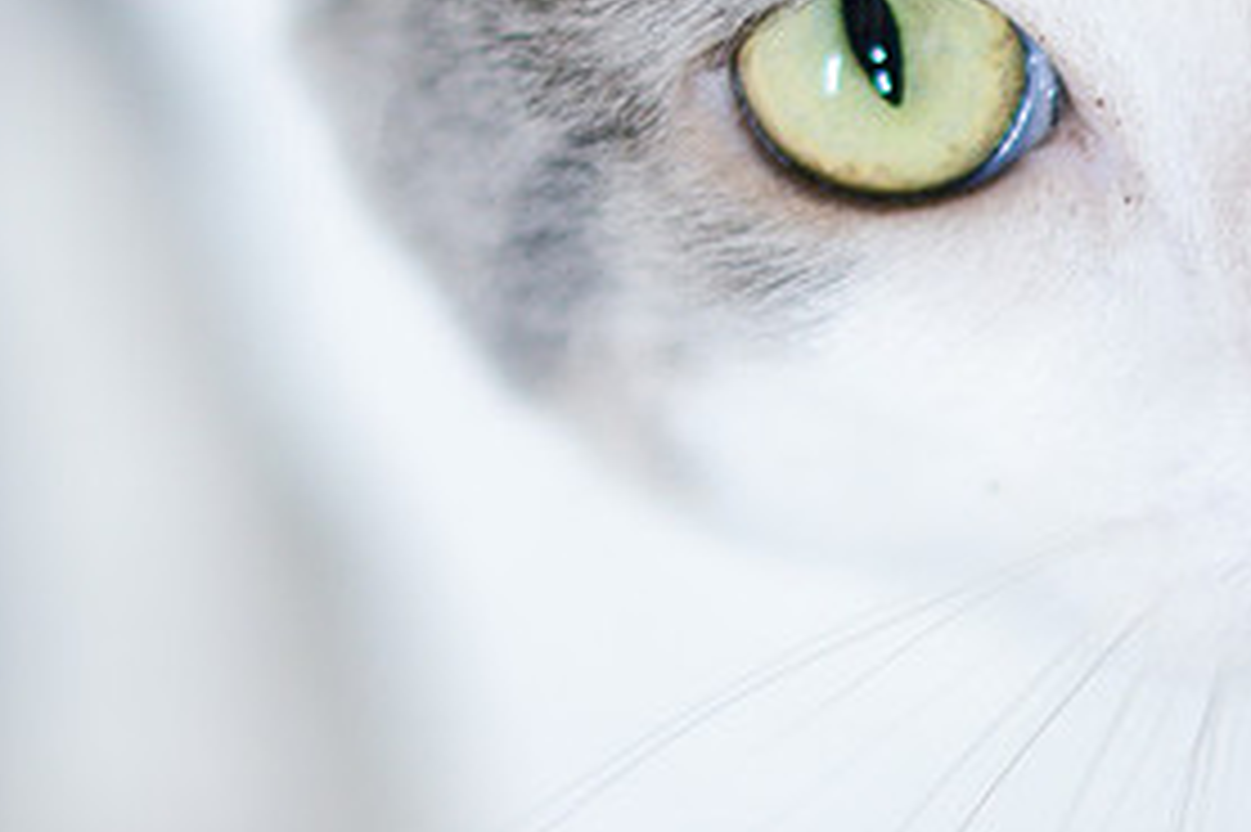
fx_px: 7953
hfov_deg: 8.9
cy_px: 526
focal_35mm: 229
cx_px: 1222
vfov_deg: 6.0
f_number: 1.8
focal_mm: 50
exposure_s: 1/500
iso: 400
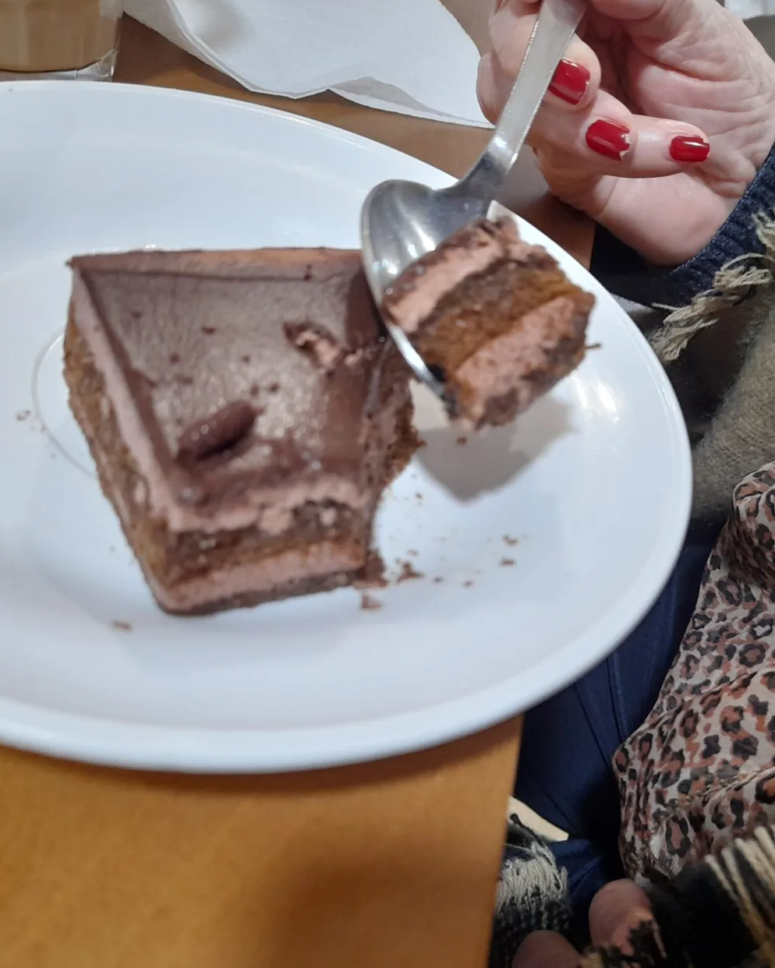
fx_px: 946
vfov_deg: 54.2
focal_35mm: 33
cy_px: 478
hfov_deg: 44.4
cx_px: 441
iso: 250
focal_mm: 4.6
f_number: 2
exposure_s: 1/33
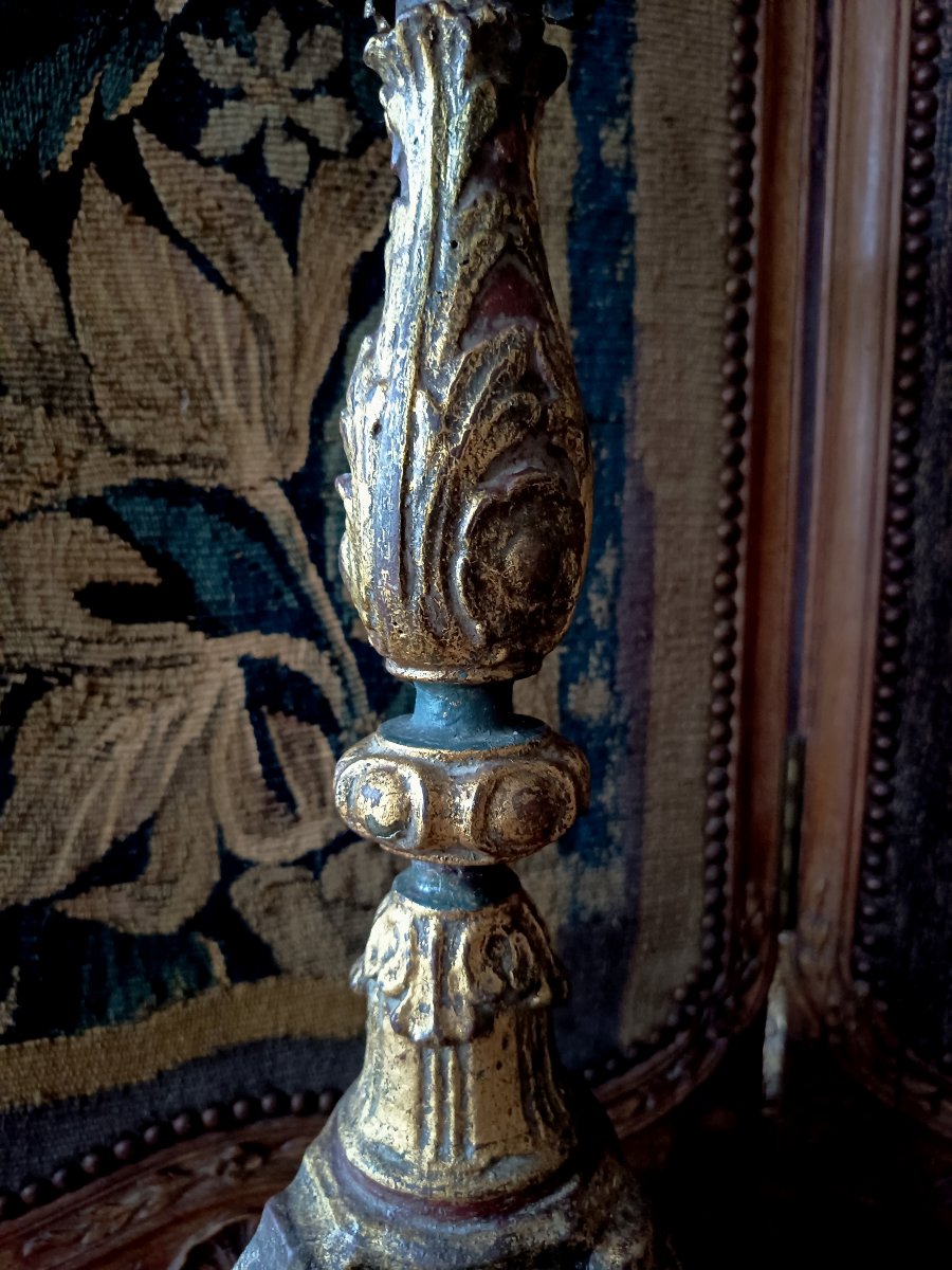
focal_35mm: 24
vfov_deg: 71.6
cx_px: 476
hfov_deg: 56.8
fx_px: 880
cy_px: 635
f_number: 1.7
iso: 3690
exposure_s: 1/14.3
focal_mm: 5.24
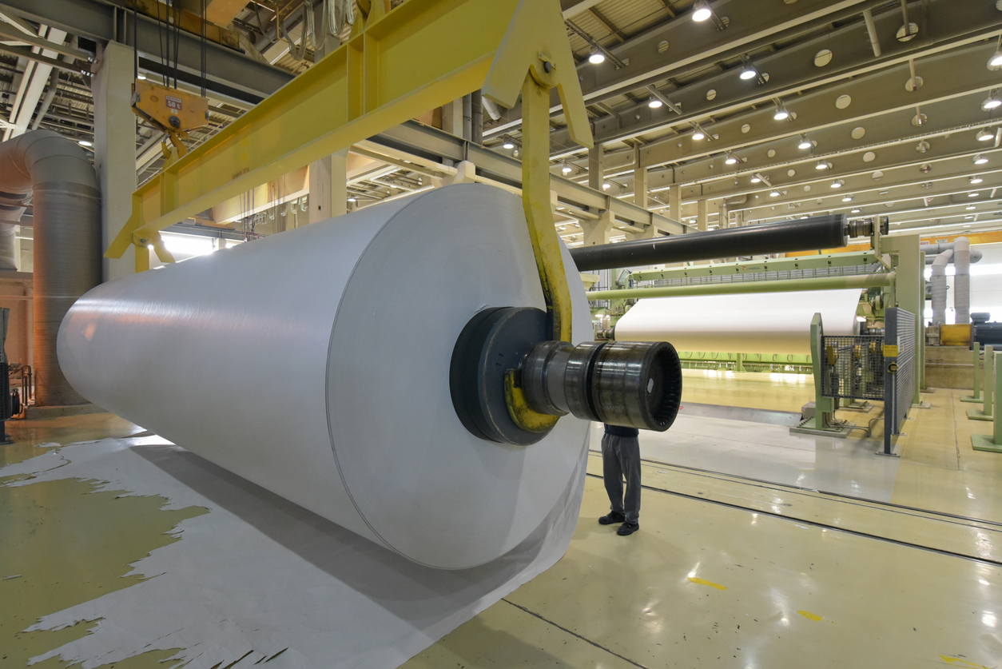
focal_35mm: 18
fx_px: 501
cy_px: 334
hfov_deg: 90.0
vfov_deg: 67.4
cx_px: 501
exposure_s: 1/80
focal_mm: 18
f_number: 5.6
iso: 3200
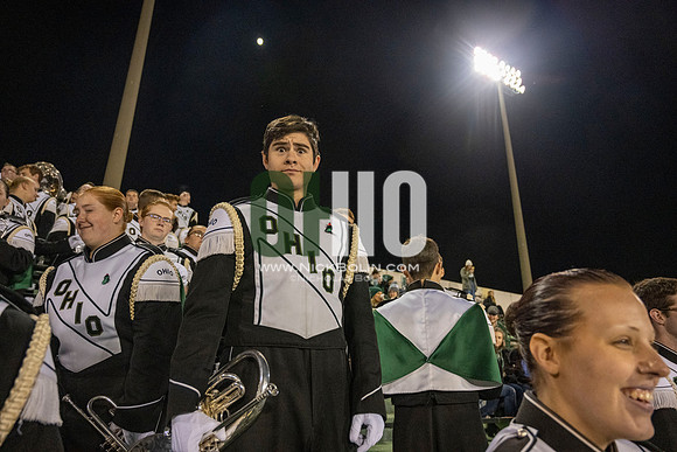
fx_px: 451
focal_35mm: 24
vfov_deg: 53.2
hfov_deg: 73.7
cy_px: 226
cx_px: 338
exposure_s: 1/500
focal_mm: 24
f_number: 4
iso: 3200
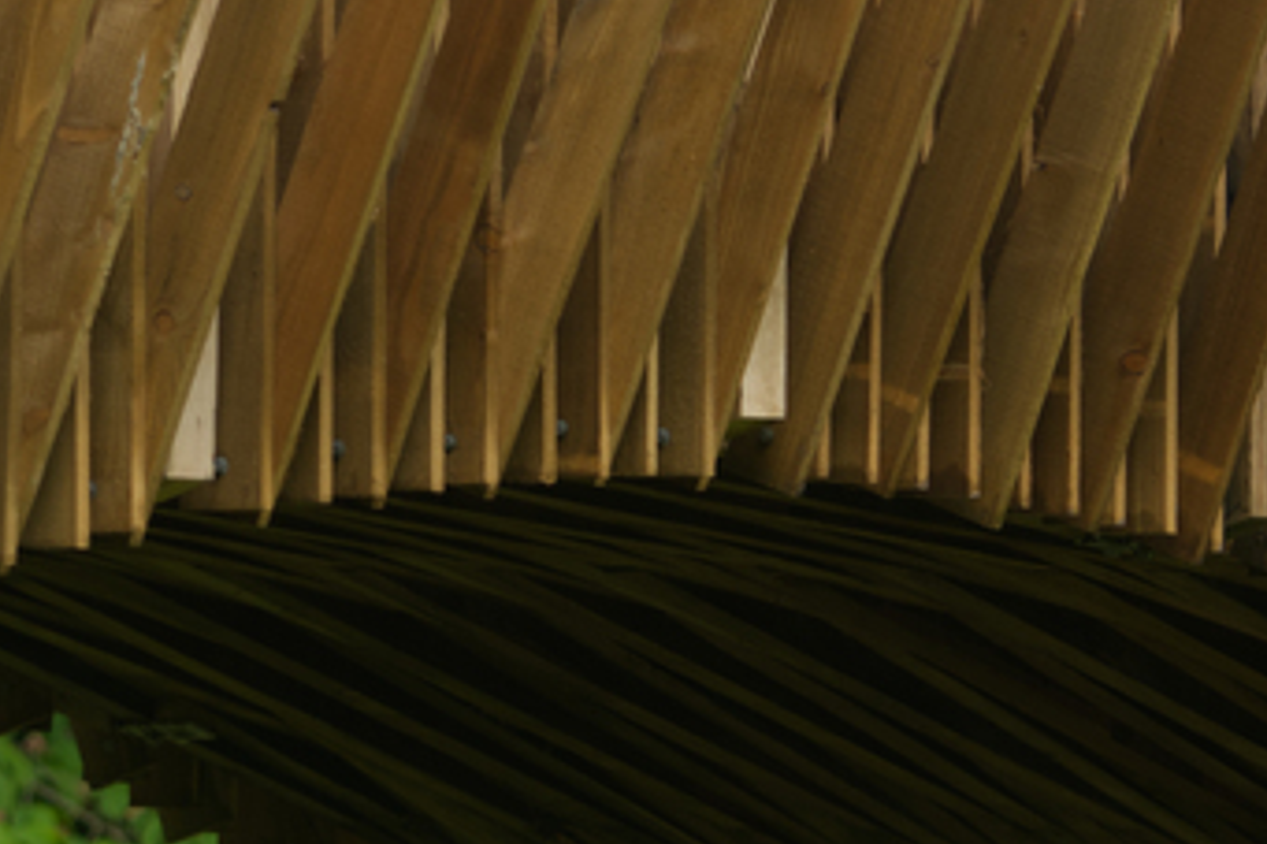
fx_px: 20824
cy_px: 154
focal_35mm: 592
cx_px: 320
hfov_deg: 3.5
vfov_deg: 2.3
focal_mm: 140
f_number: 2.8
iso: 100
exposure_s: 1/400
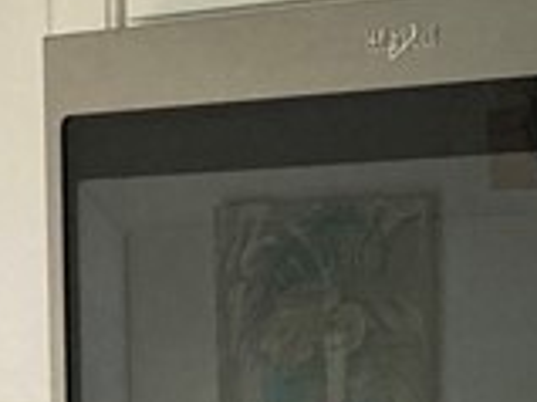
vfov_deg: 8.0
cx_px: 446
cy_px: 723
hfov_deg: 10.9
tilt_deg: -7.1
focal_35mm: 180
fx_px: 2790
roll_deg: +0.8
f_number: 1.8
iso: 250
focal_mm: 3.99
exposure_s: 1/60
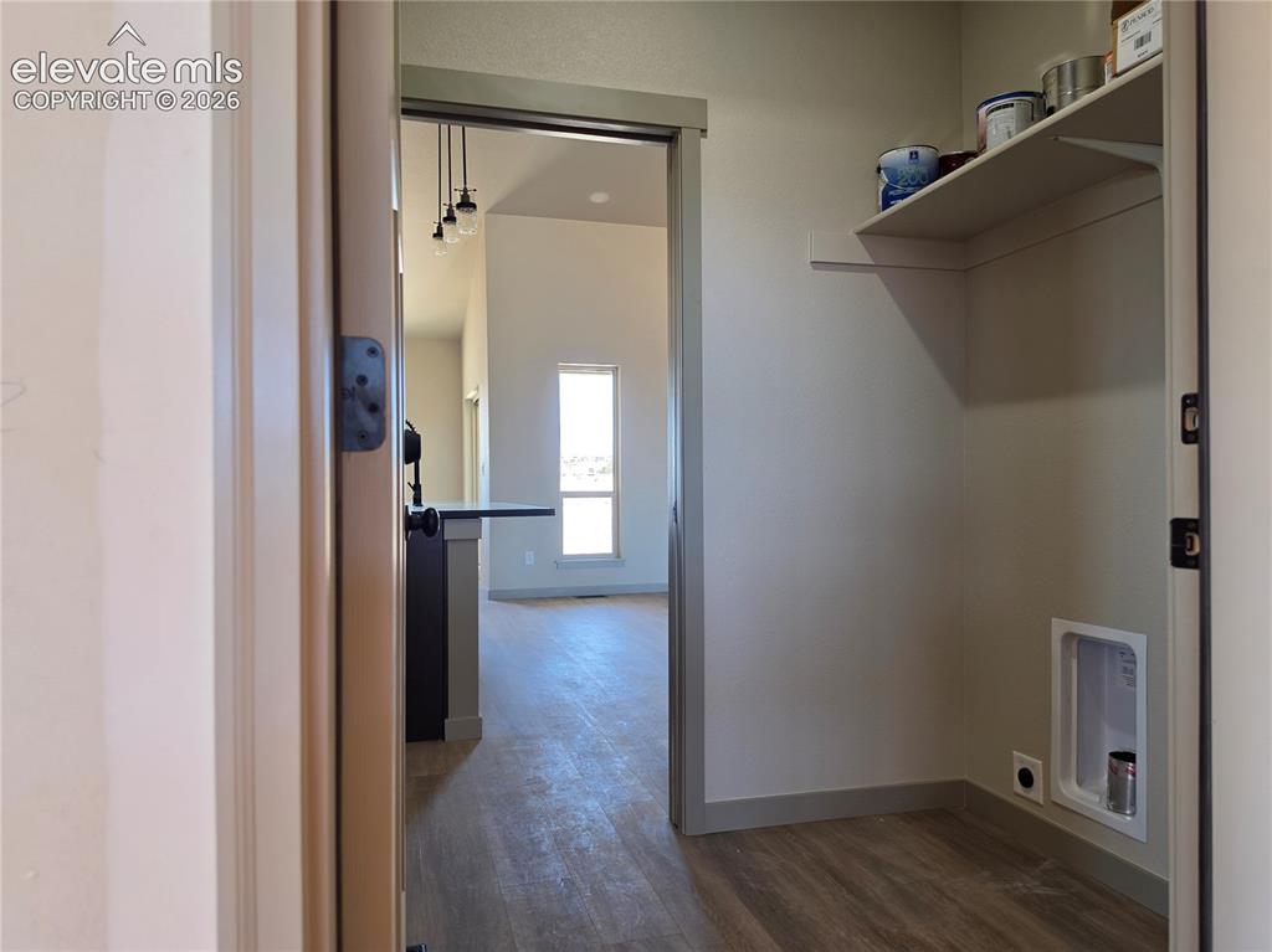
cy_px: 476
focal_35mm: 23
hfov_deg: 74.0
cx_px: 636
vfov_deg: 58.8
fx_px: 845
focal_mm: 6.5
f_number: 1.4
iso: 80
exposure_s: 1/120
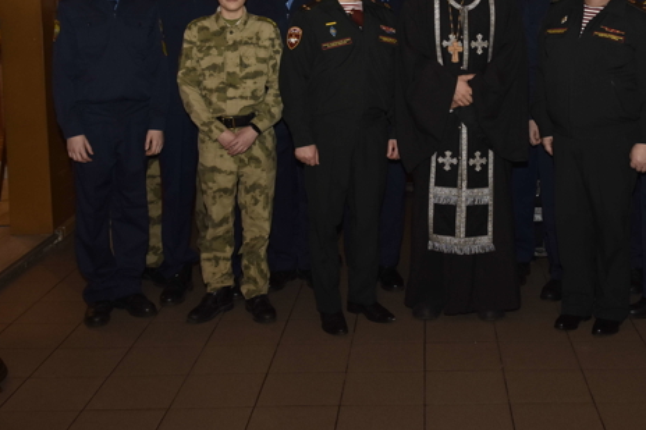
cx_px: 448
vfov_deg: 23.9
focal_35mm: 56
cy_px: 83
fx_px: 1001
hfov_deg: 35.3
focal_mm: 23
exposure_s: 1/200
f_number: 4
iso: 800
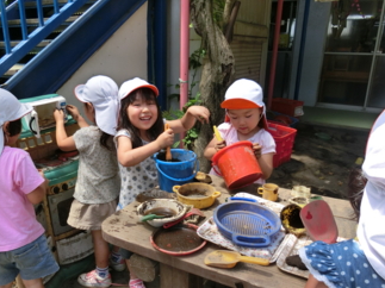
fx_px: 345
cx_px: 170
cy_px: 171
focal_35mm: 31
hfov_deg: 58.2
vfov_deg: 45.2
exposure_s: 1/400
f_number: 3.5
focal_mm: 4.5
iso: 80
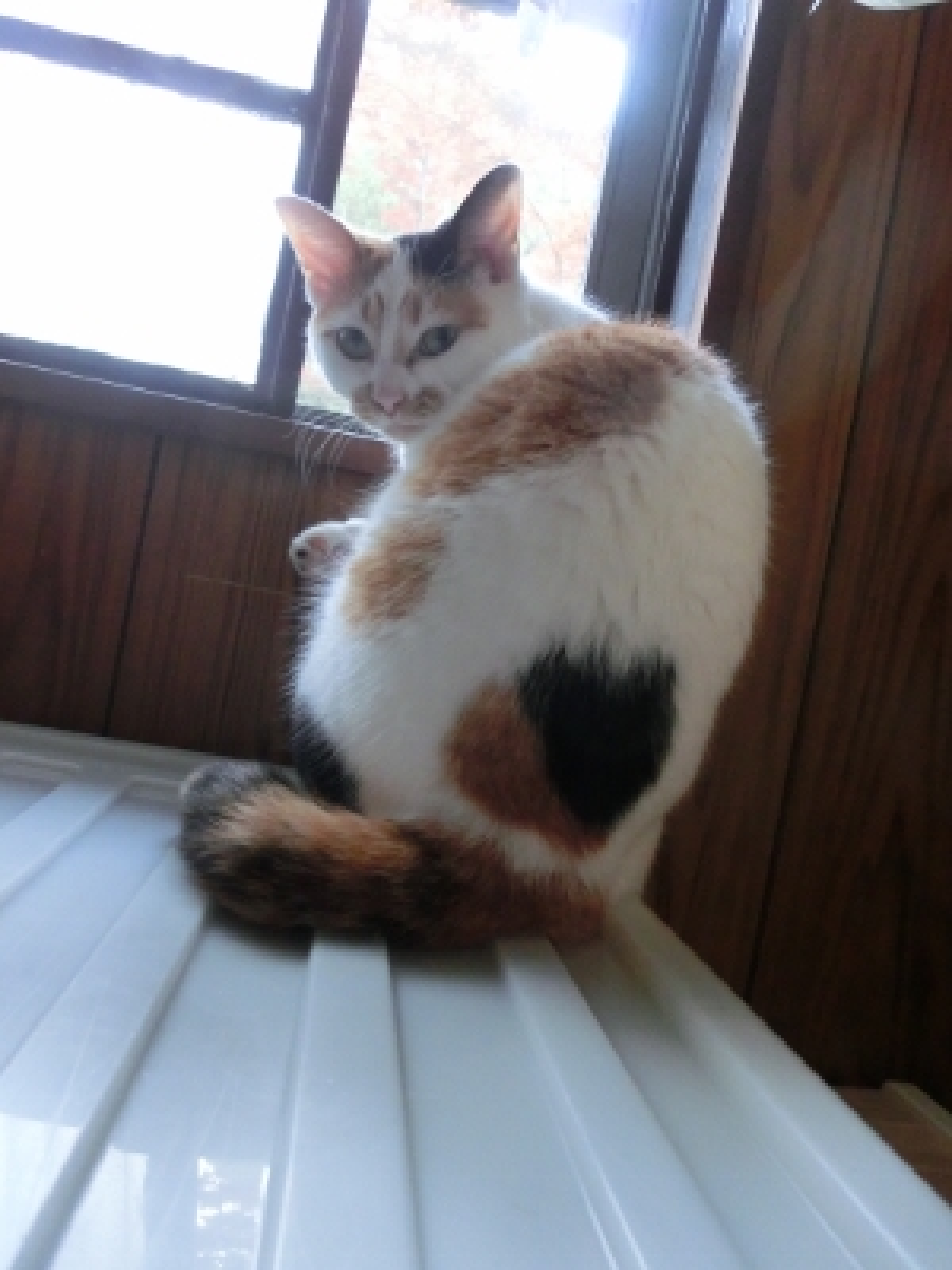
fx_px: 880
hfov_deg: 56.8
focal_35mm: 24
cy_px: 635
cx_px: 476
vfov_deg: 71.6
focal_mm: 4.24
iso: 800
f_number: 3
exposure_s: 1/50
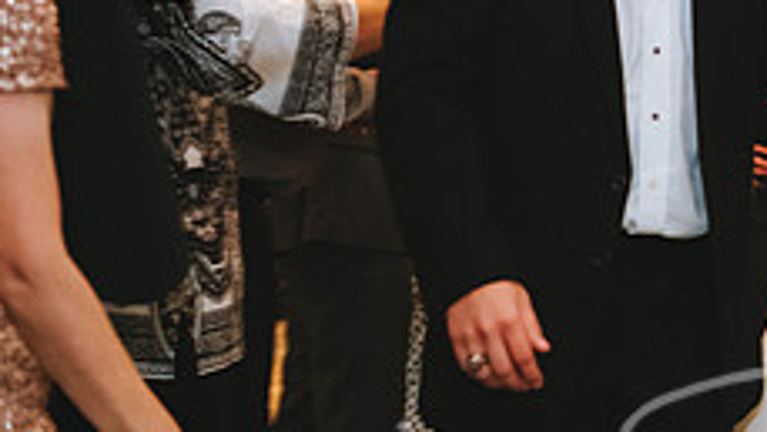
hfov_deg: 15.0
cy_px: 116
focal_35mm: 138
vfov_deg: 8.8
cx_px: 951
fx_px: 2808
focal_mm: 52
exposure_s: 1/100
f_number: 2.8
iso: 2500
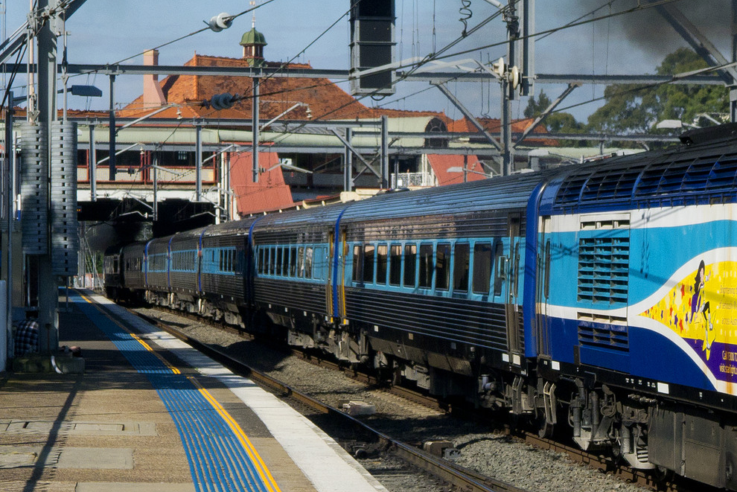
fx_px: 2581
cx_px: 602
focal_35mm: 126
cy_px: 297
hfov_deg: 16.1
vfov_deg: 10.9
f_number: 5.6
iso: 100
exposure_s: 1/640
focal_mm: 13.9
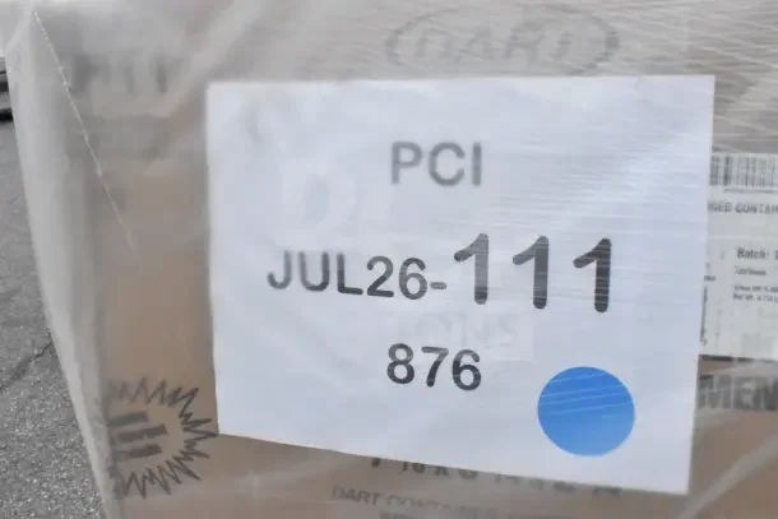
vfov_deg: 36.9
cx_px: 389
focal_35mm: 36
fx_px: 778
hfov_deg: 53.1
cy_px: 260
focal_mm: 24
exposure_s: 1/1600
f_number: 20
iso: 6400
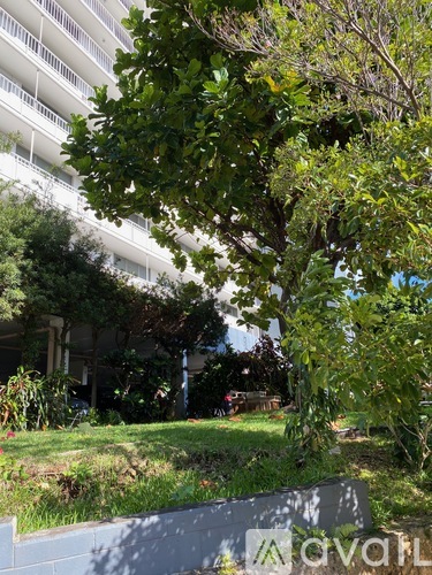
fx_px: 433
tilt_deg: +18.7
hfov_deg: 53.1
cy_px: 288
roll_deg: +2.8
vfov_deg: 67.3
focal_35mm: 26
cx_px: 216
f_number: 1.8
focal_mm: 4.25
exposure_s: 1/469
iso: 32
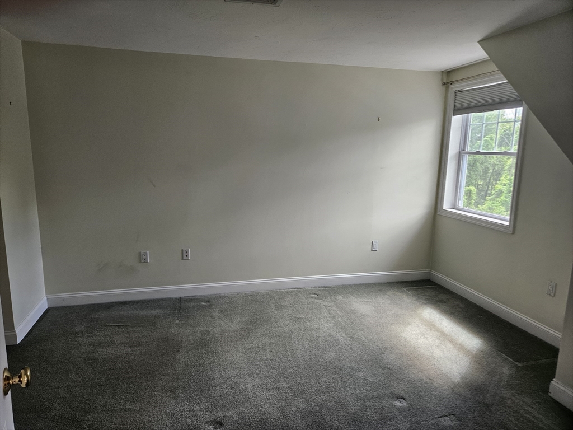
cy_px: 215
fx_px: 381
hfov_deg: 73.9
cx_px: 286
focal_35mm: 23
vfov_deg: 58.9
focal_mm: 5.4
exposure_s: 1/207
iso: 160
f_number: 1.8
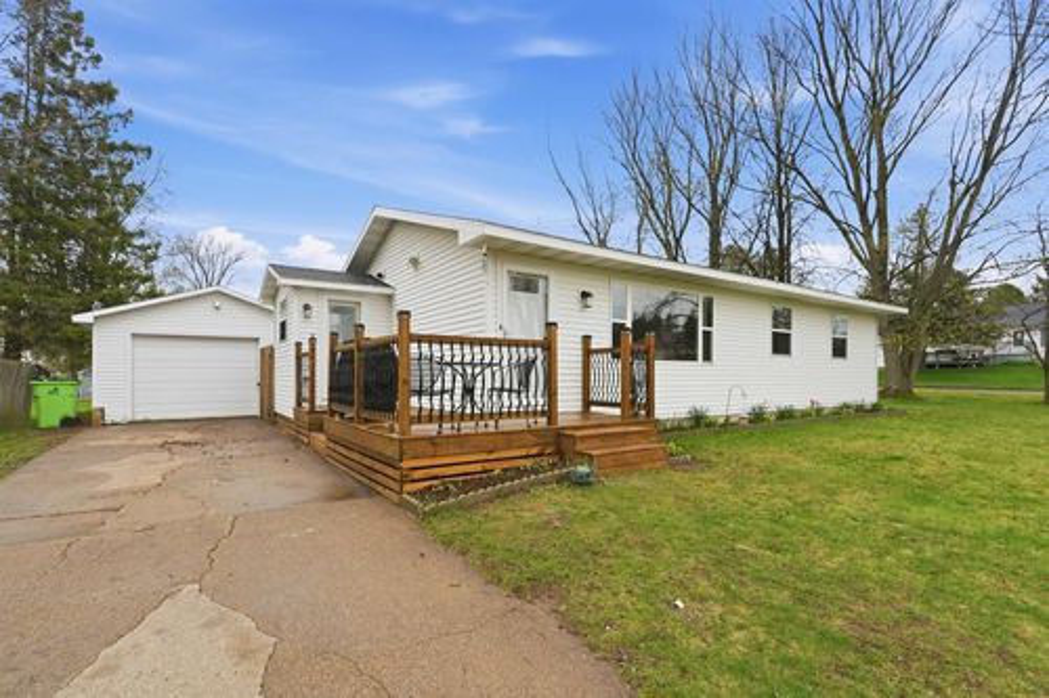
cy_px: 349
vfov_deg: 72.0
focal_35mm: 16
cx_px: 524
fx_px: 481
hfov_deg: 95.0
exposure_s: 1/100
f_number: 6.3
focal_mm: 11
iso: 100
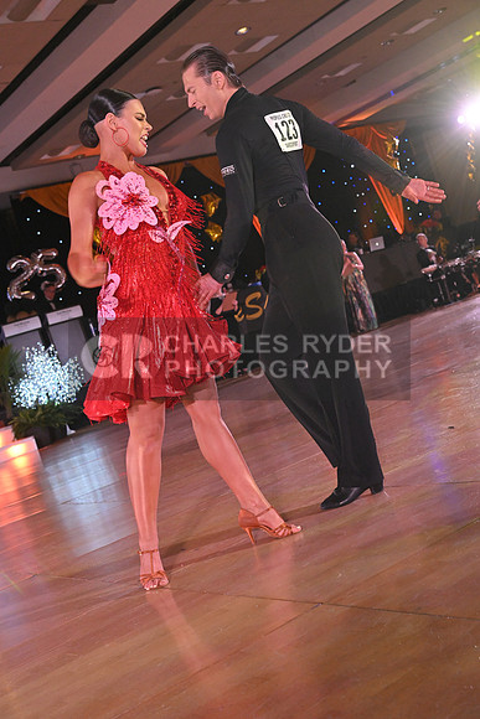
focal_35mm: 48
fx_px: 959
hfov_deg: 28.1
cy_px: 360
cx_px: 240
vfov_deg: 41.1
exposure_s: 1/320
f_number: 6.3
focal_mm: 48
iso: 3200
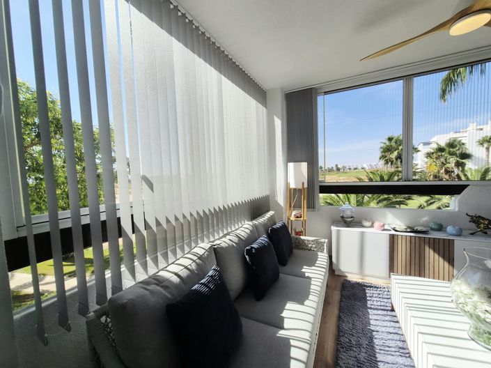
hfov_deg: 106.2
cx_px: 246
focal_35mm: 13
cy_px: 184
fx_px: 184
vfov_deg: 89.9
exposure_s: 1/2500
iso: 100
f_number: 2.2
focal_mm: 2.2
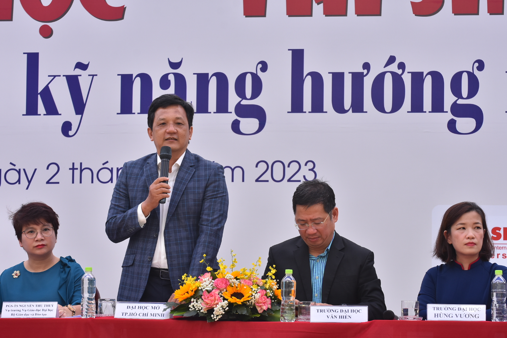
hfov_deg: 11.0
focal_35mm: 188
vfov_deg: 7.3
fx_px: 2640
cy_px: 169
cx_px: 254
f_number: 8
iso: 400
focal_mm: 125
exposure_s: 1/320
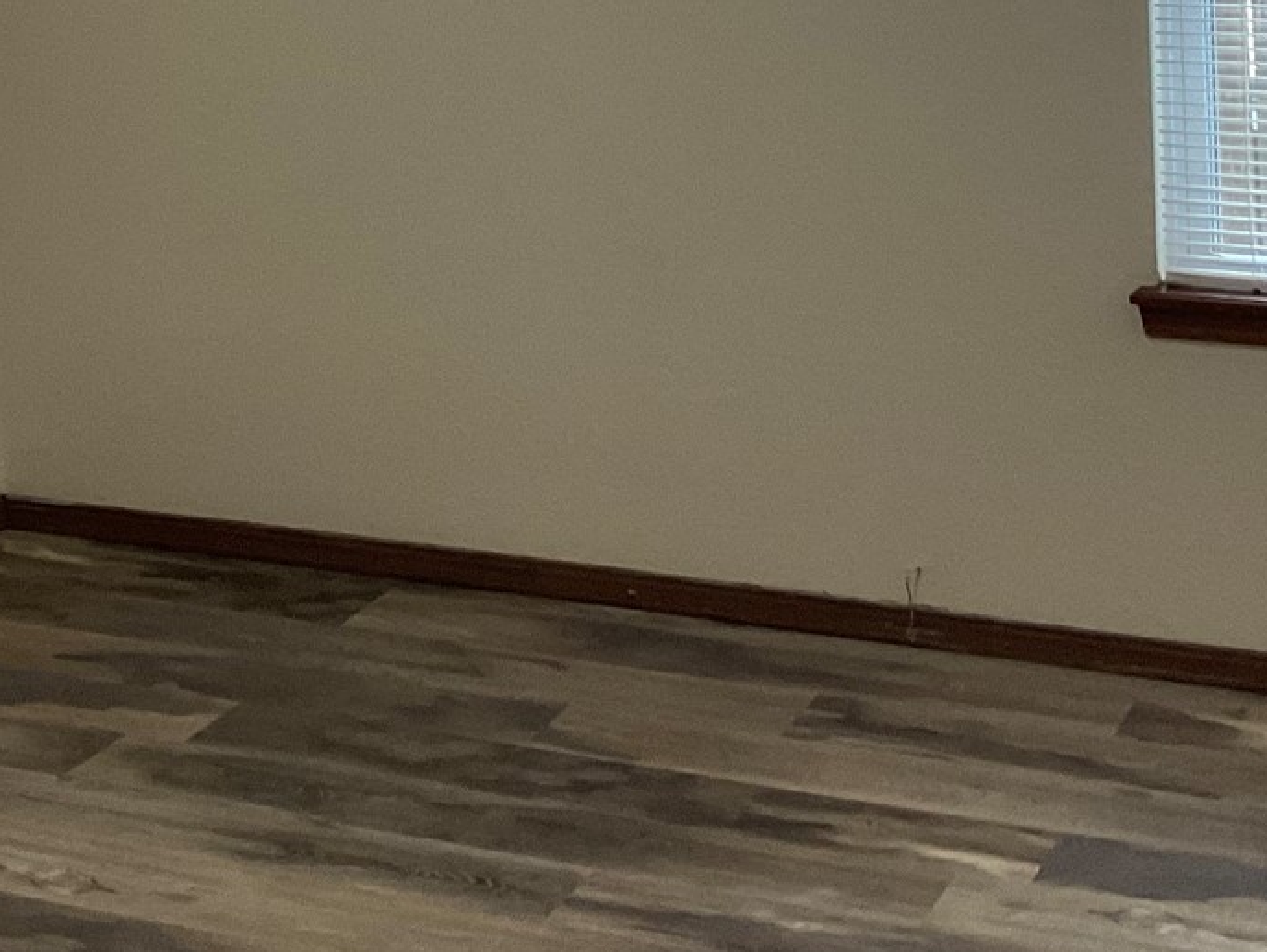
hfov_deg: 23.9
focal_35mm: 81
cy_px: -268
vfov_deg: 17.2
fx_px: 2966
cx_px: 365
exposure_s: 1/60
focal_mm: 3
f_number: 1.8
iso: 80
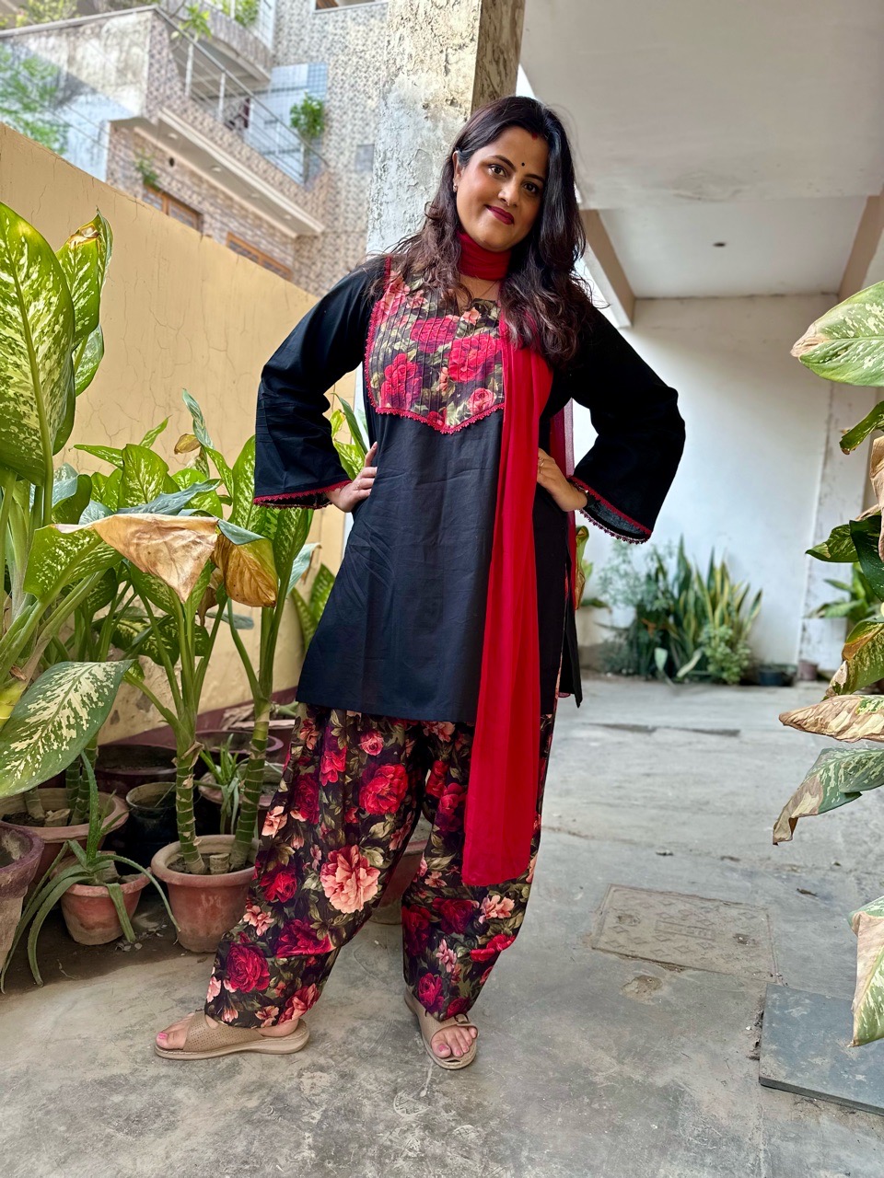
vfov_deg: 71.6
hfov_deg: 56.8
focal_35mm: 24
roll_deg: -5.1
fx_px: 817
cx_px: 442
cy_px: 589
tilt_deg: -3.1
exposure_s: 1/335
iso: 80
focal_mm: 6.86
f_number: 1.78
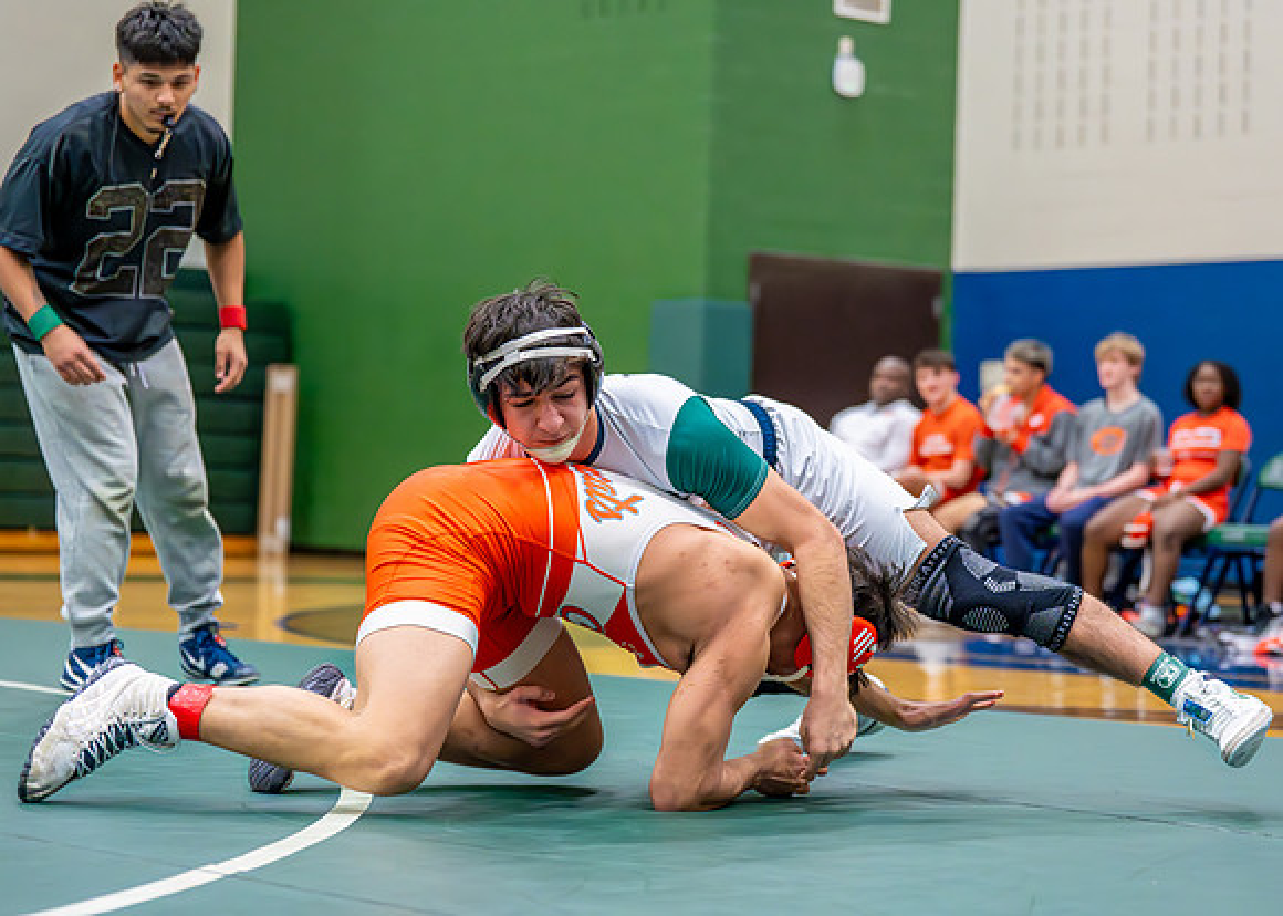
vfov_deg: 16.4
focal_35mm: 87
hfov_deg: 22.8
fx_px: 3183
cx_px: 703
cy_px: 449
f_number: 2.8
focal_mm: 70
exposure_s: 1/1000
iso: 6400
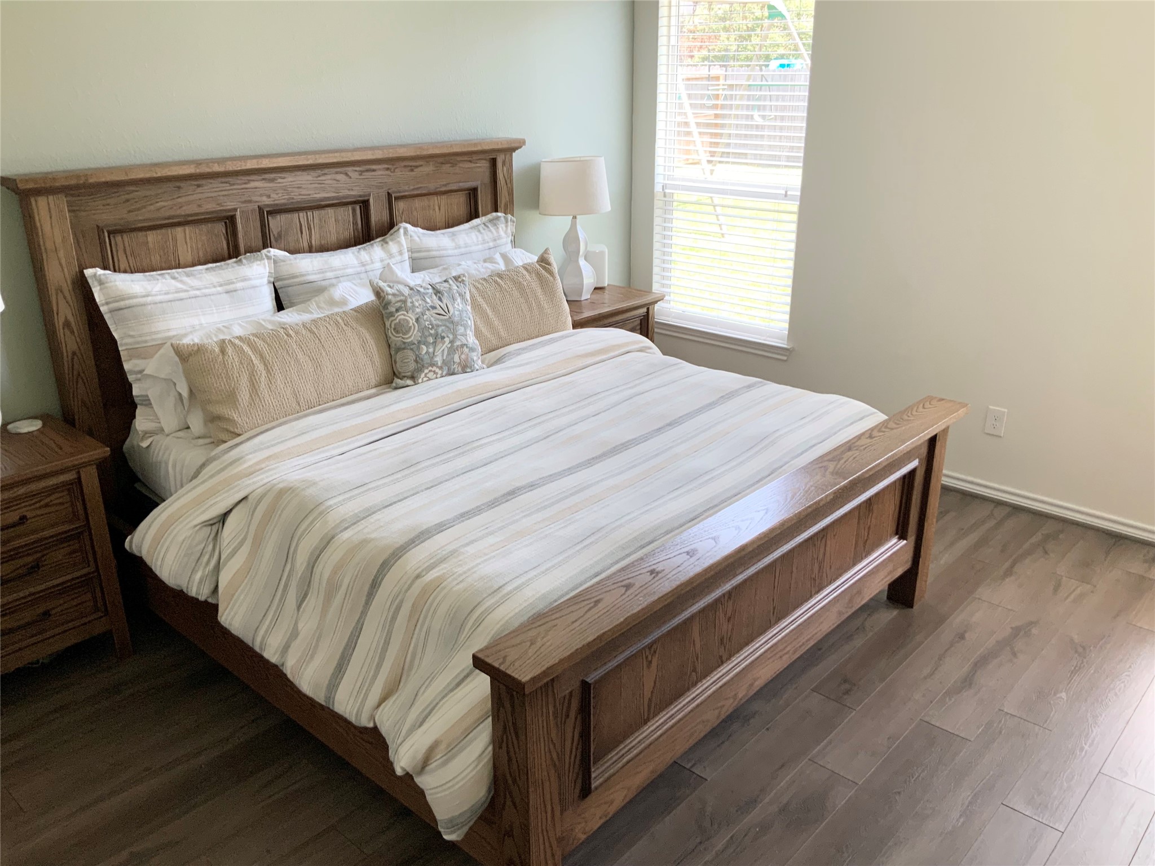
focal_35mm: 29
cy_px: 433
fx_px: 968
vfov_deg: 48.2
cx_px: 578
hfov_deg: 61.7
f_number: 1.8
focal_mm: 3
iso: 50
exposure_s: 1/60
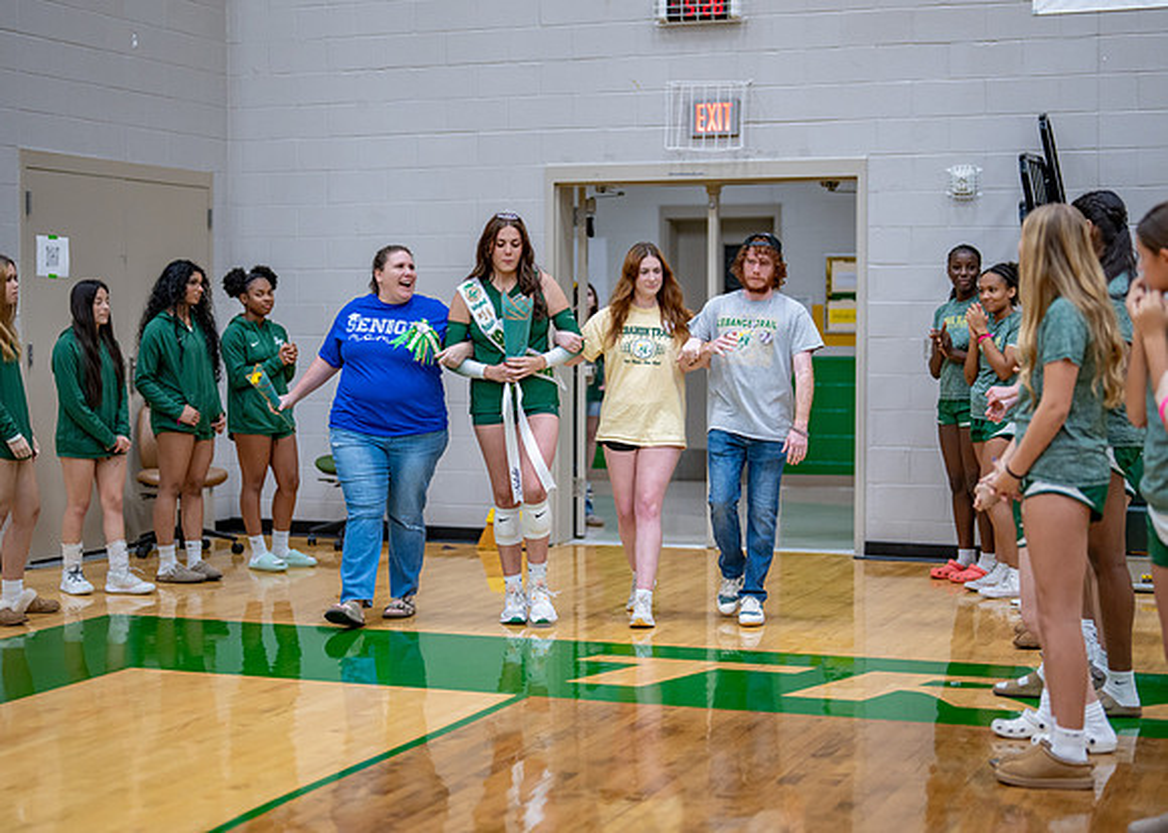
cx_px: 602
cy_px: 400
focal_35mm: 64
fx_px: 2122
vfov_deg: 22.2
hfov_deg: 30.8
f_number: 1.2
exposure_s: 1/640
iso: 500
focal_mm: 50
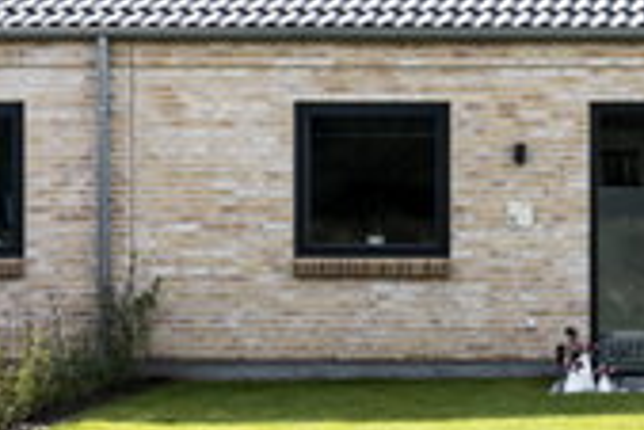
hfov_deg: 16.5
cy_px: 249
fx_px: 2166
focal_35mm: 121
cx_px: 690
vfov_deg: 11.3
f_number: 8
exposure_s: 1/250
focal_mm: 34
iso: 200
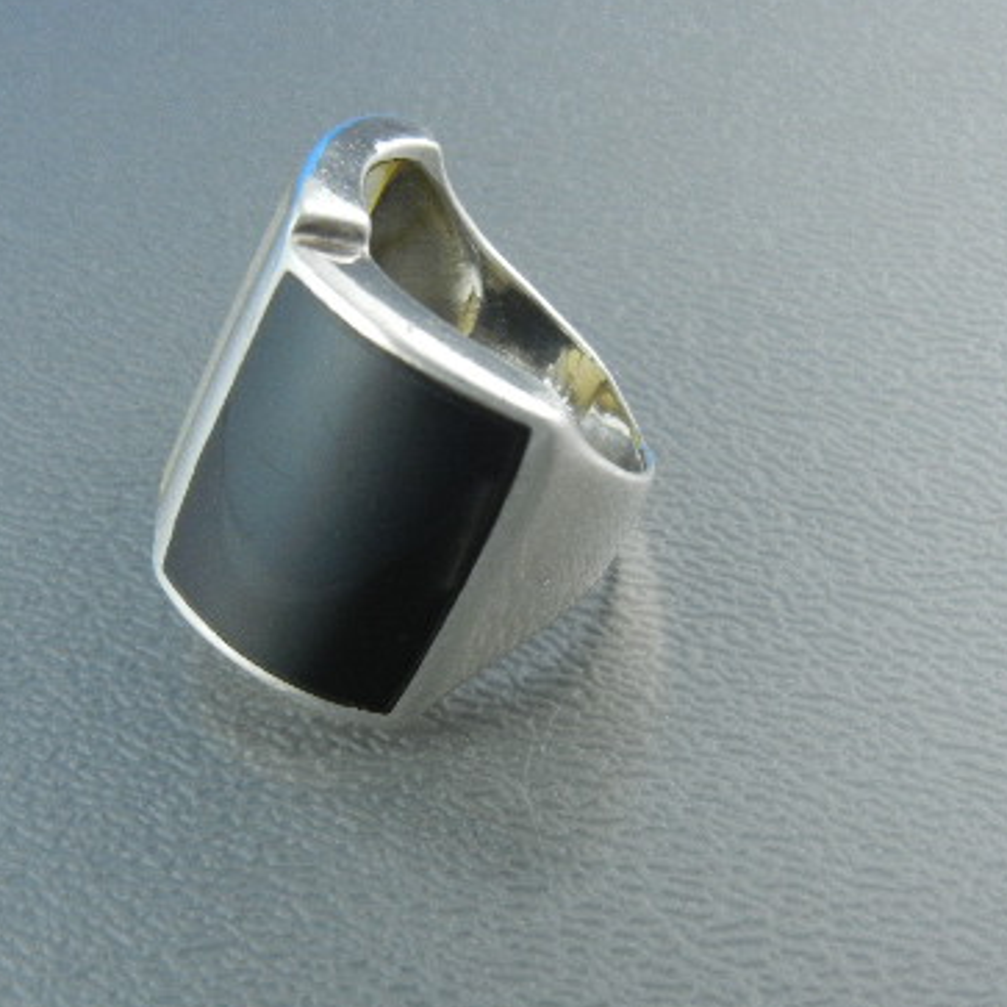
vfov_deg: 21.4
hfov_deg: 21.4
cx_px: 469
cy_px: 516
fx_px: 2666
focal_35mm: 81
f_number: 3.9
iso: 400
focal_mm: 9.3
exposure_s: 1/22.4
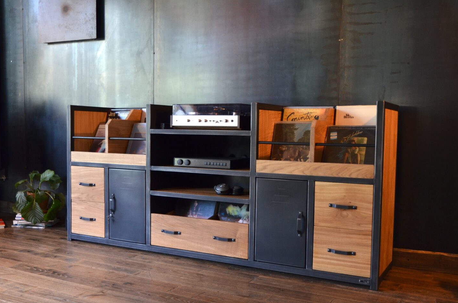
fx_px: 533
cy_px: 161
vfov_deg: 31.7
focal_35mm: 42
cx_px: 213
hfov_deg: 46.5
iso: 800
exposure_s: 1/100
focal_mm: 26
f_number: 2.8
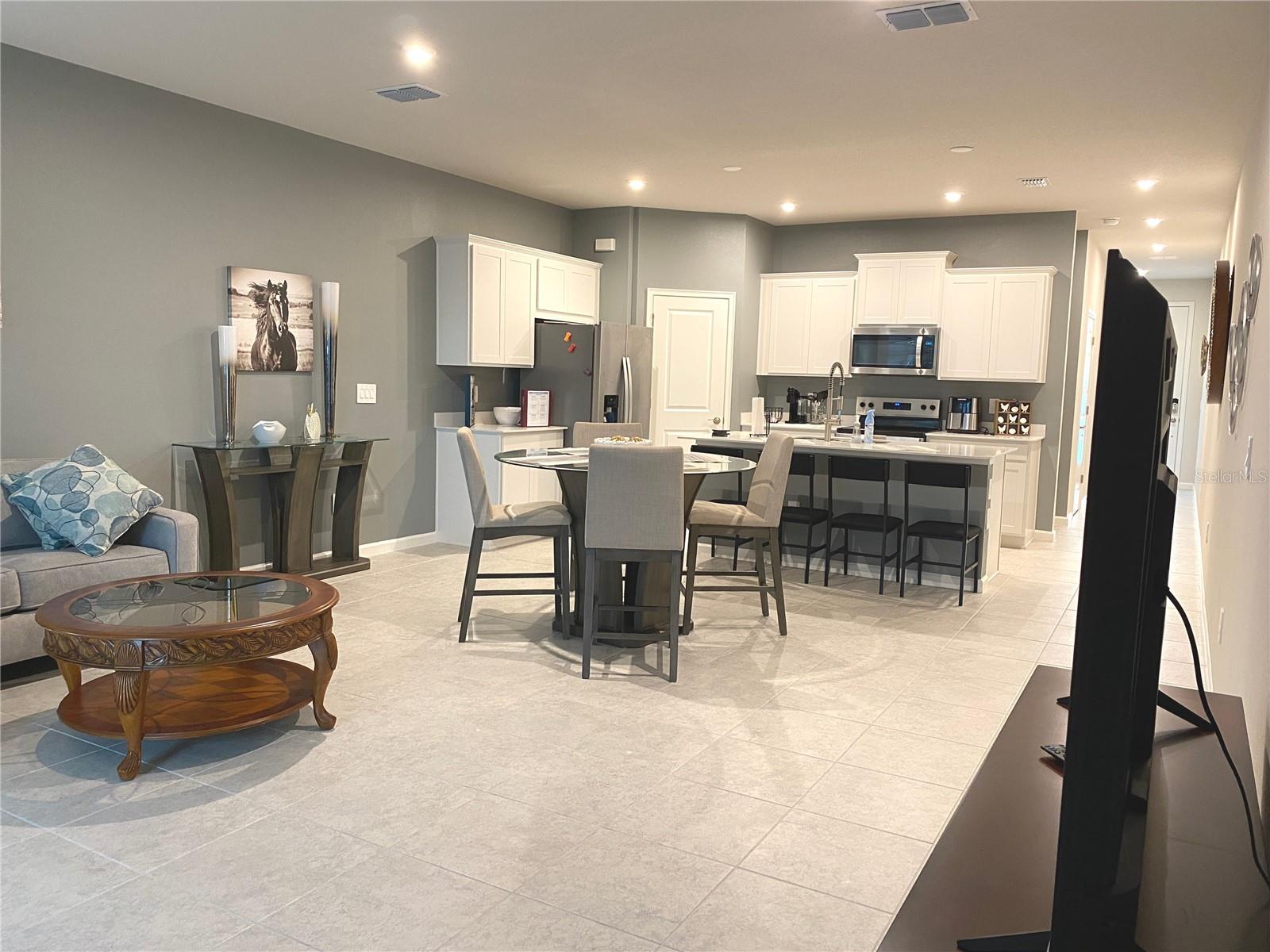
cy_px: 476
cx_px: 635
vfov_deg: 53.1
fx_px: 954
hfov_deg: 67.3
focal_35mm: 26
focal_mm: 4.25
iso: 200
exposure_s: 1/60
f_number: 1.8
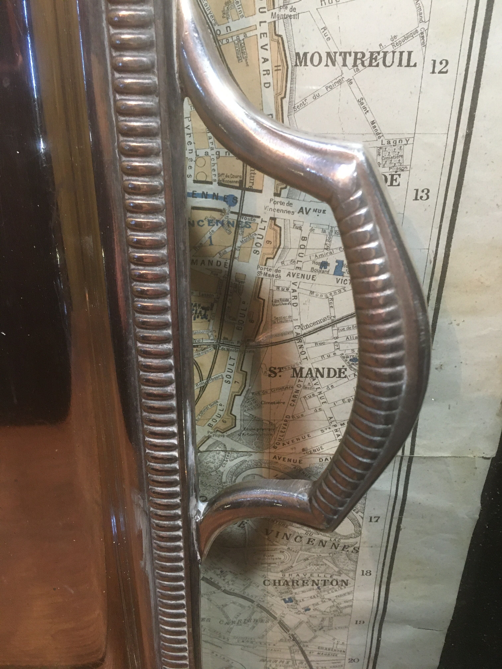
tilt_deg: -35.9
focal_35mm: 29
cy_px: 334
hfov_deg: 48.2
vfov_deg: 61.7
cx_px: 251
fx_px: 561
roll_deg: -0.7
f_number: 2.2
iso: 200
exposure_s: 1/33
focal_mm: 4.15
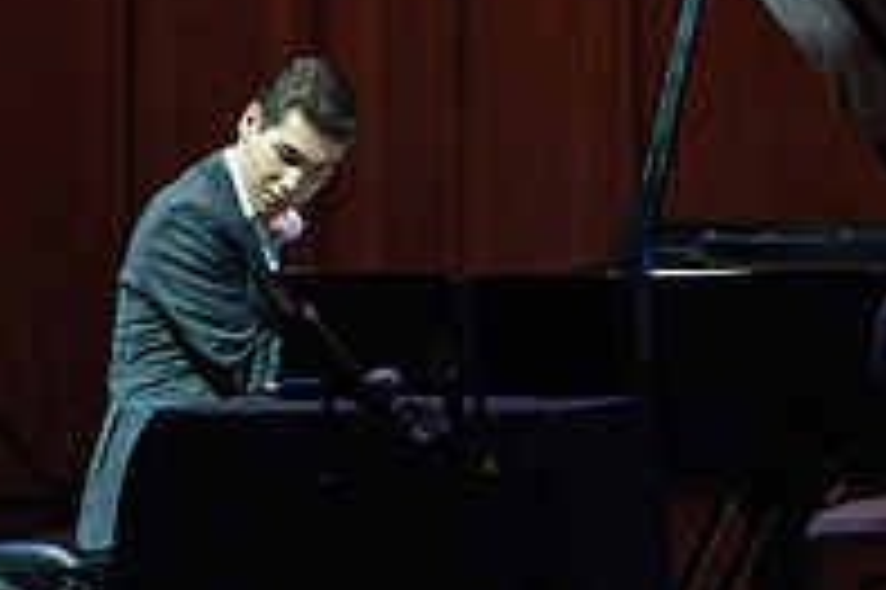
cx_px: 354
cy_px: 249
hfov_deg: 3.1
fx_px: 16205
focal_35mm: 659
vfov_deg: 2.1
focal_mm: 167
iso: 2500
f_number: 6.3
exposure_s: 1/250
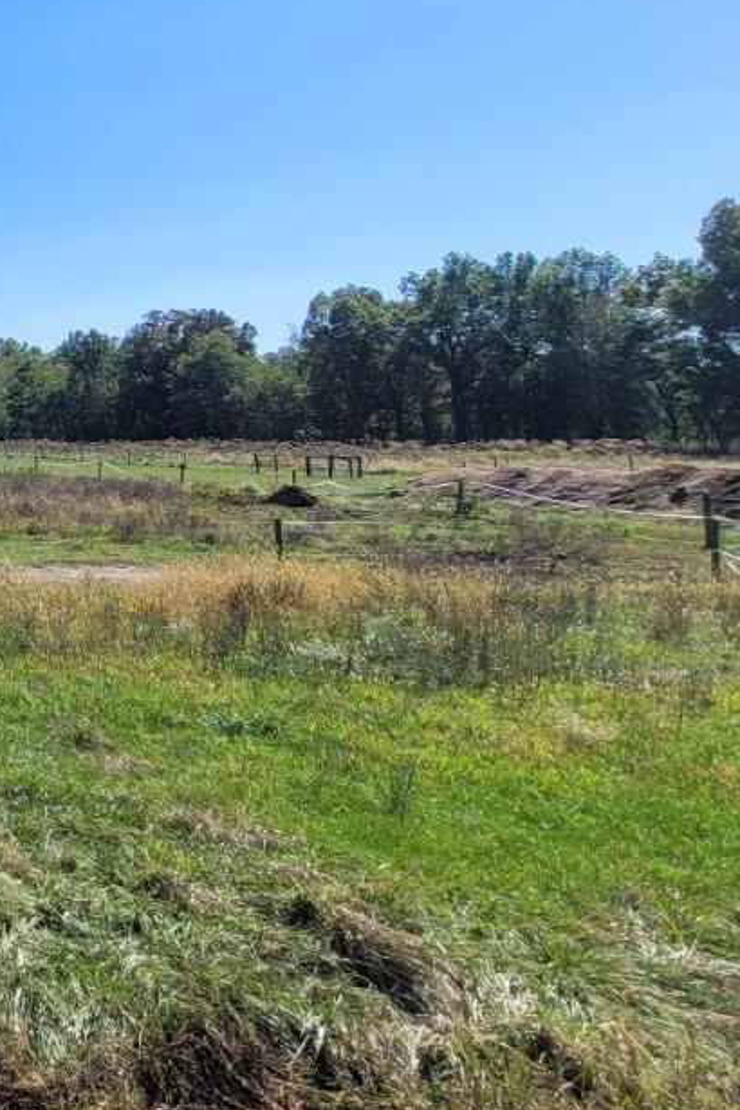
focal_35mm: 33
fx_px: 1017
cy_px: 356
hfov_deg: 25.7
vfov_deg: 55.8
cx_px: -448
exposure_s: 1/1920
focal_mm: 2.2
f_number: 2.2
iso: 50
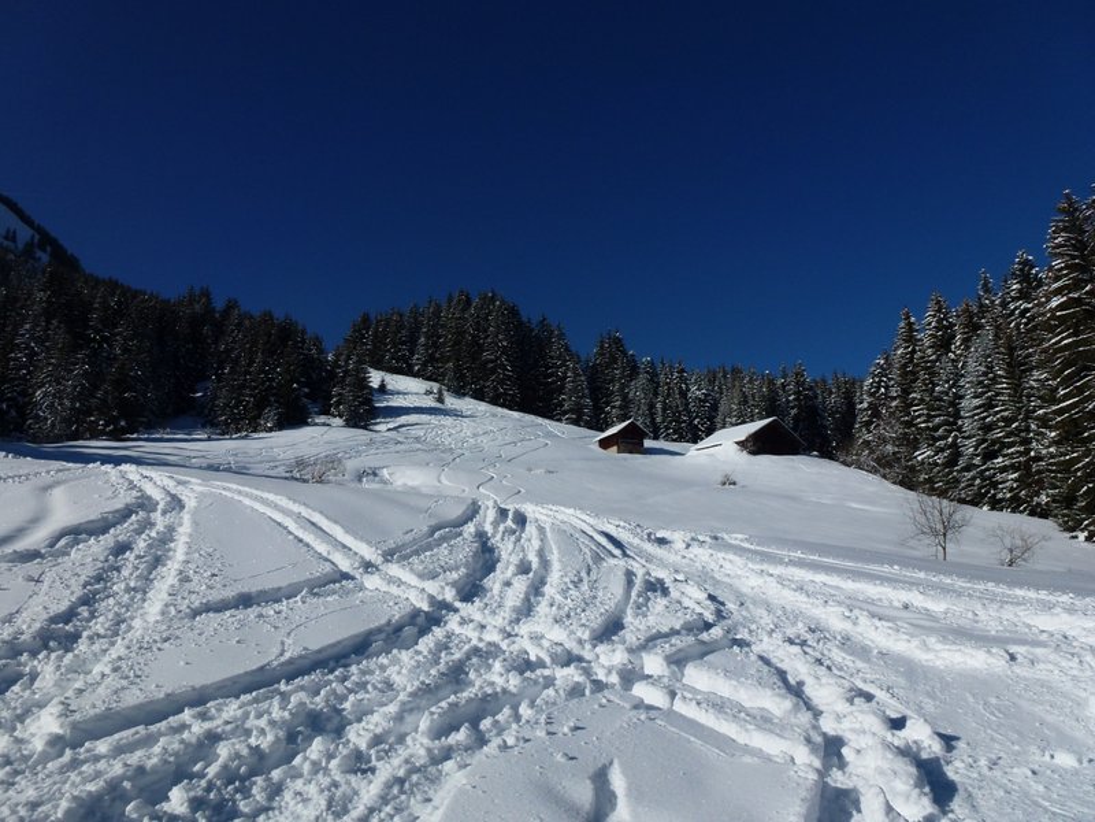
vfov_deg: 56.8
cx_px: 548
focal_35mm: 24
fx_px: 759
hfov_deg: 71.6
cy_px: 411
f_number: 4.5
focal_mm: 4.3
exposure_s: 1/2000
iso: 100
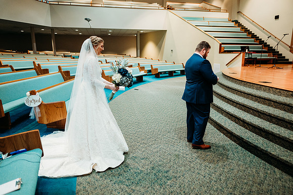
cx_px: 146
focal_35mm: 24
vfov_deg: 53.2
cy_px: 98
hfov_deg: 73.7
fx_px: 195
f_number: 1.8
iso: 2000
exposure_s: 1/100
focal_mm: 24
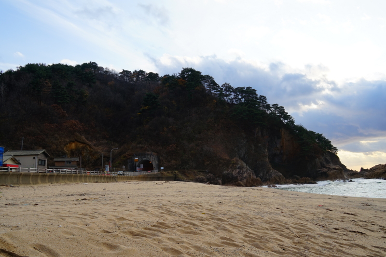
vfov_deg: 46.4
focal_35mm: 28
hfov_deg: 65.5
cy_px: 128
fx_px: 300
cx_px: 193
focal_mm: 19
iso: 100
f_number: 8
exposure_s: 1/125
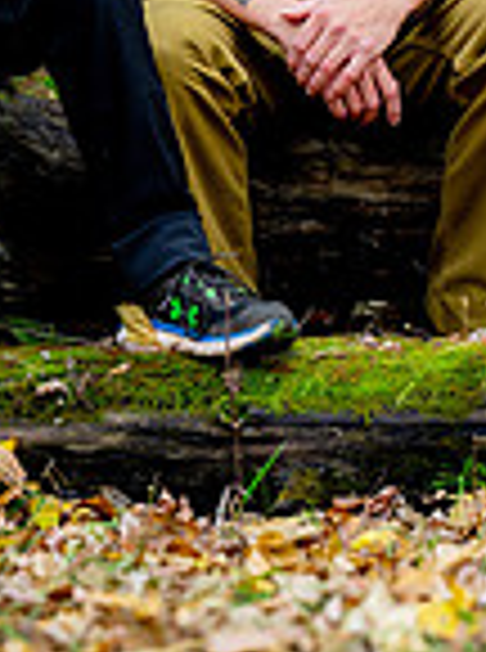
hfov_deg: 7.6
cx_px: 446
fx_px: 3629
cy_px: -214
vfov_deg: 10.1
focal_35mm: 193
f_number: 4
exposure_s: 1/250
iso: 250
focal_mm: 50
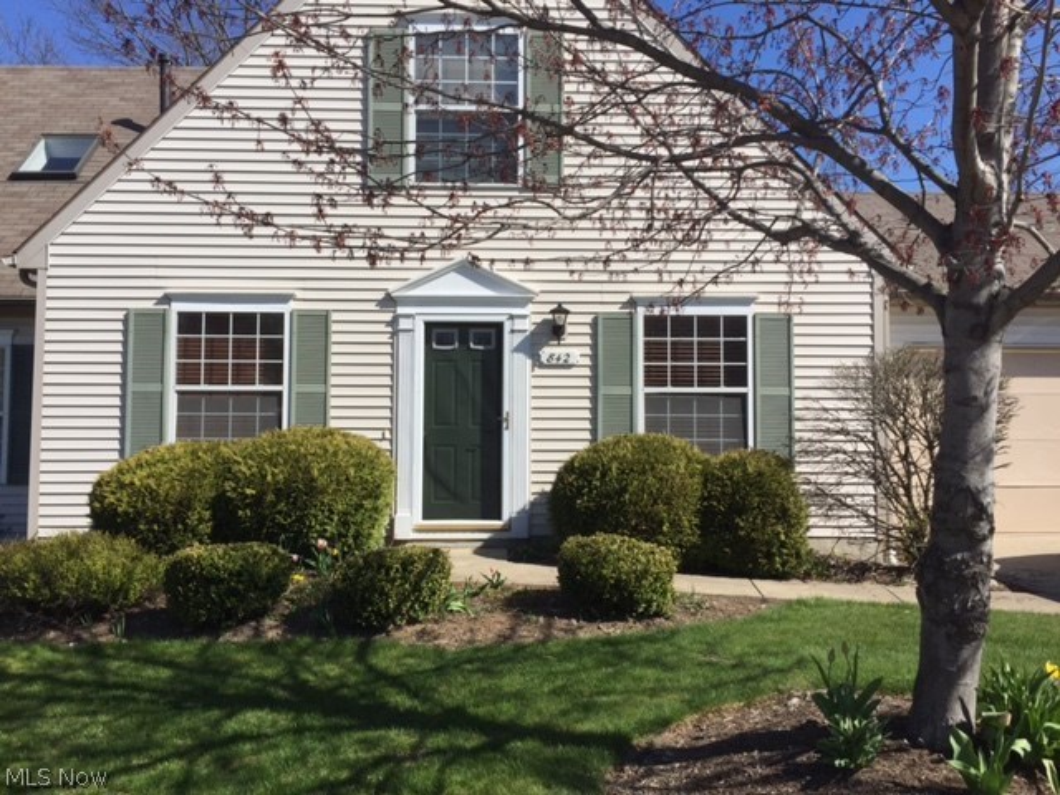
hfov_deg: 61.7
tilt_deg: +1.0
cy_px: 398
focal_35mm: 29
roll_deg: -0.5
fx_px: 888
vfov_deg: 48.2
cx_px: 530
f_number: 2.2
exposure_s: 1/2825
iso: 32
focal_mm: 4.15
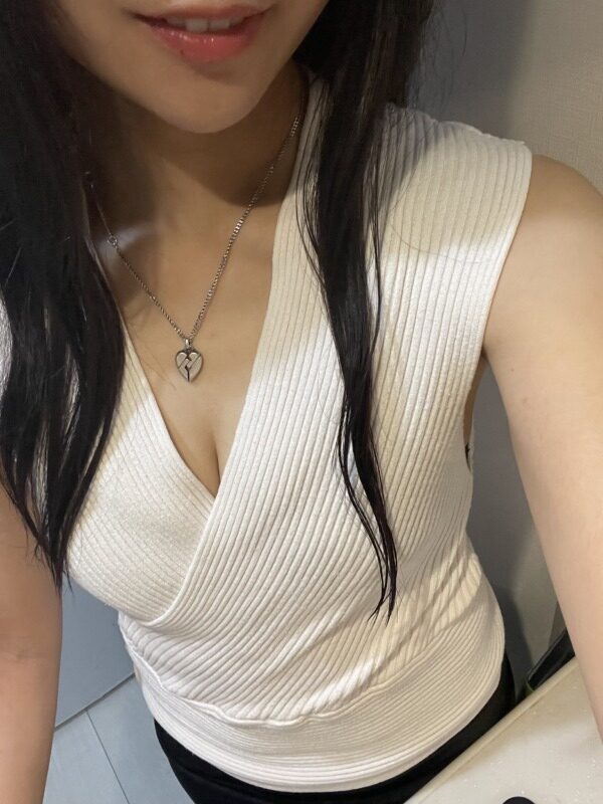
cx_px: 302
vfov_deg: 60.0
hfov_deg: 46.8
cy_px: 402
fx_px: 697
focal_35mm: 30
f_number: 2.2
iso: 250
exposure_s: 1/40
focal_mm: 2.71
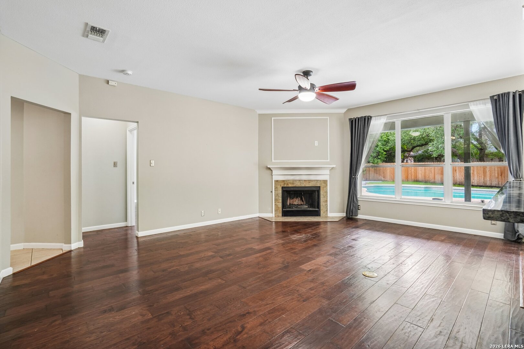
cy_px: 174
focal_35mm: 16
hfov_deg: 96.7
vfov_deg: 73.7
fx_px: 233
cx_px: 262
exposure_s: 1/10
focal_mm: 16
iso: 400
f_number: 8
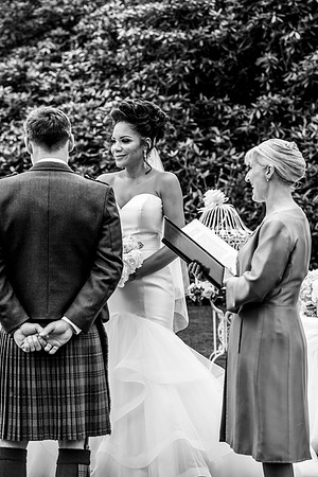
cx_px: 159
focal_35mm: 135
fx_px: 1789
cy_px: 238
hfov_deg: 10.2
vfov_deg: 15.2
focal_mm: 135
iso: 250
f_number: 5.6
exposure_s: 1/320
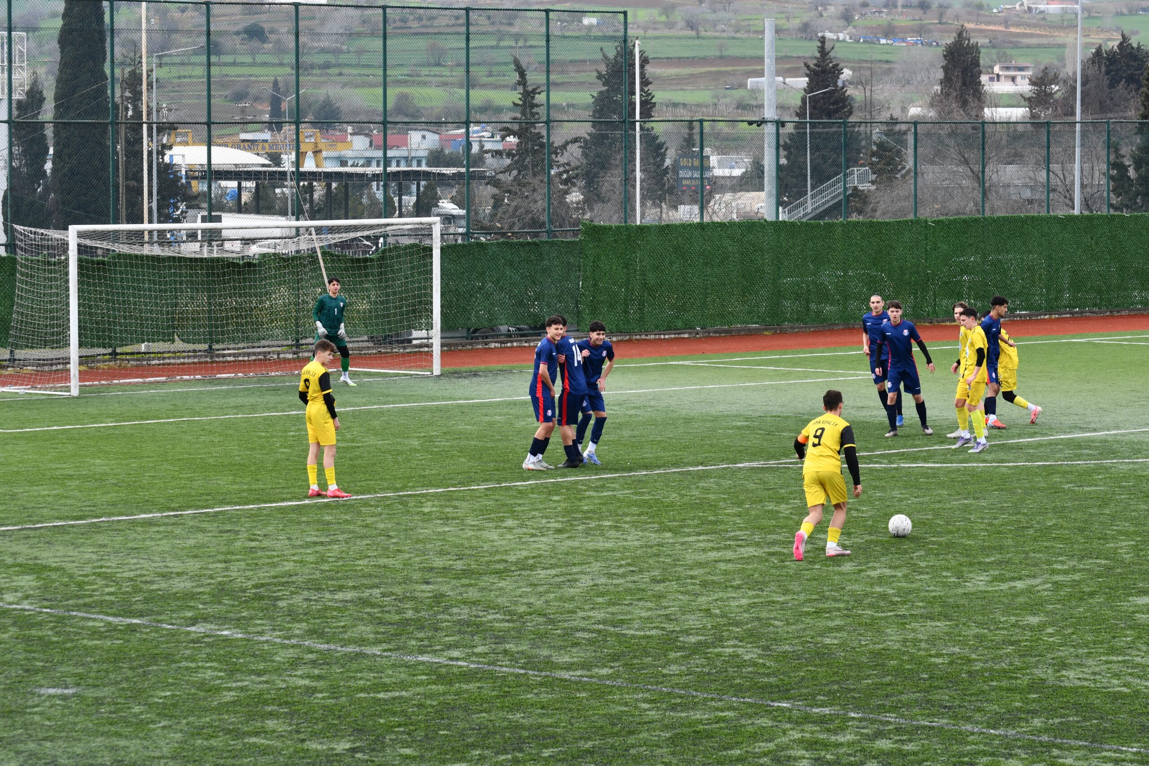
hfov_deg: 15.9
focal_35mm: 129
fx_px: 4117
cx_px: 574
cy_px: 383
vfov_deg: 10.6
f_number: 7.1
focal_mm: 86
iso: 200
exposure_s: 1/250
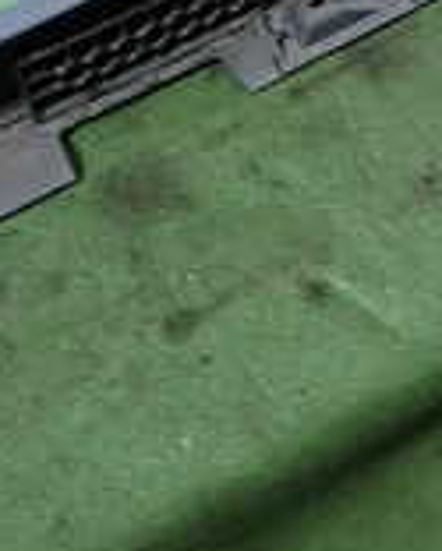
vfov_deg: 19.7
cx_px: 286
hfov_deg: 16.4
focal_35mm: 94
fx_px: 1536
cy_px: -14
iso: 250
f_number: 2
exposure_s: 1/30
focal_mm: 4.5
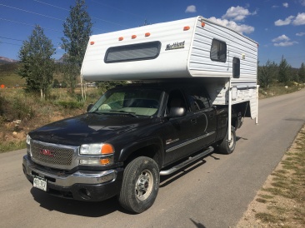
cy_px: 114
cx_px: 152
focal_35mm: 29
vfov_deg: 48.2
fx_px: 255
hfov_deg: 61.7
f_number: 2.2
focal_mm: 4.15
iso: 25
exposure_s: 1/3205
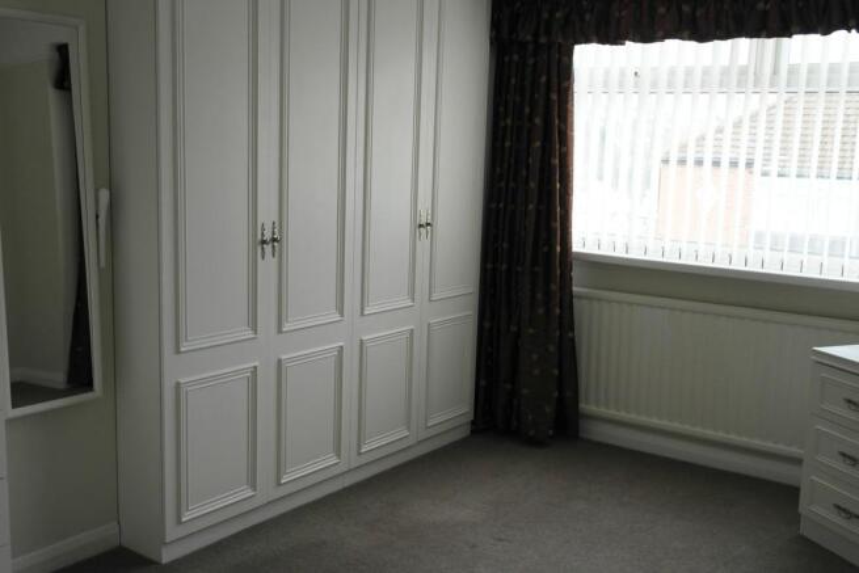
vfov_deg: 36.9
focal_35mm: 36
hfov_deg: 53.1
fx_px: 859
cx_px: 430
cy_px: 286
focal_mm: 24
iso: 400
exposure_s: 1/100
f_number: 4
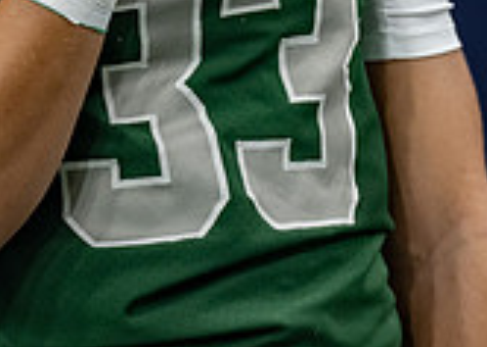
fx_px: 7222
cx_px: 144
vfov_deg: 2.7
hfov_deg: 3.9
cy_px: -244
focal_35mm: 523
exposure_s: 1/320
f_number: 2.8
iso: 1250
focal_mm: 137
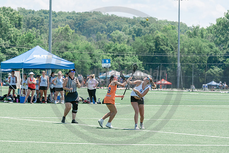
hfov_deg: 9.3
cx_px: 107
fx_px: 1402
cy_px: 55
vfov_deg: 6.2
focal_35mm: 220
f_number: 5.6
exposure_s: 1/2000
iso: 400
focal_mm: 165
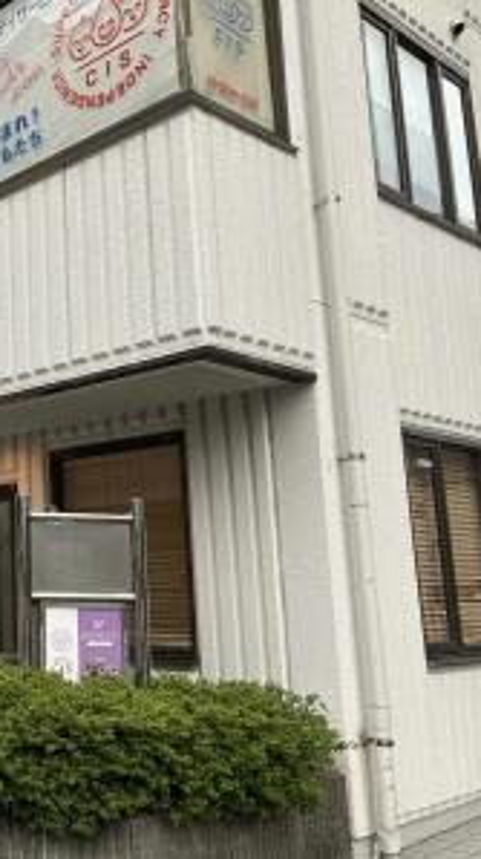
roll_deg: -0.9
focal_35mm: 41
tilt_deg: +11.1
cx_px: -84
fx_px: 932
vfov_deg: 49.4
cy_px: 430
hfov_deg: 26.1
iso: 40
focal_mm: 3.99
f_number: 1.8
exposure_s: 1/121
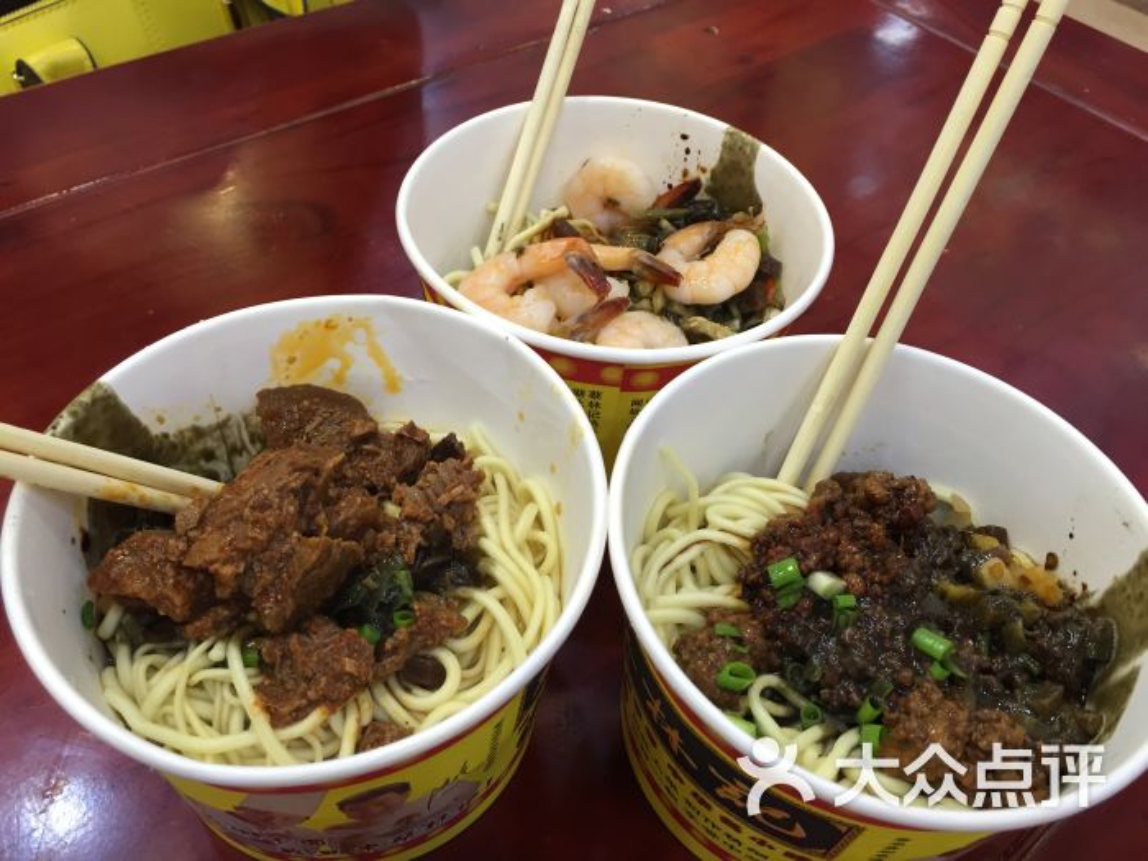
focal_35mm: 29
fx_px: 962
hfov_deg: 61.7
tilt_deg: -47.3
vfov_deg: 48.2
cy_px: 430
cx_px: 574
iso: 64
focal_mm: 4.15
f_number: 2.2
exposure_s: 1/30
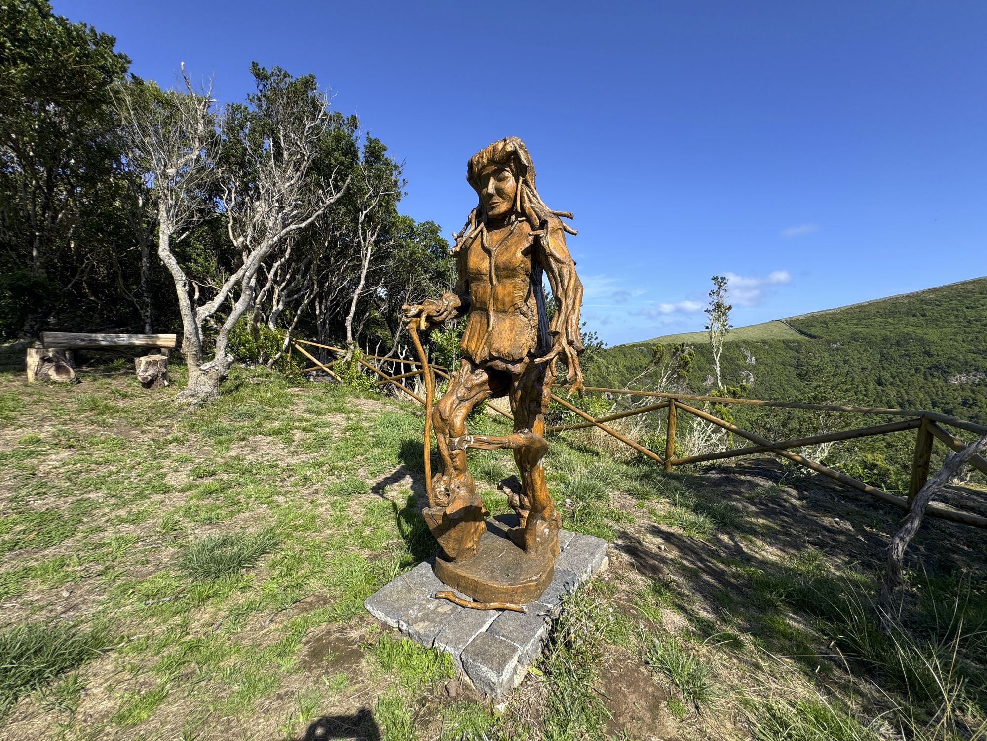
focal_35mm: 14
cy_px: 370
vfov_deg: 85.7
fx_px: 399
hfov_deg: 102.1
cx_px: 494
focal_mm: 2.22
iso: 50
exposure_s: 1/1323
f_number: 2.2
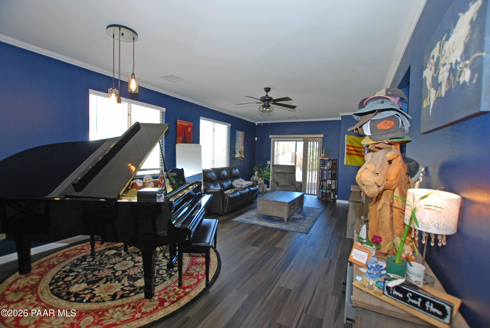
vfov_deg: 77.5
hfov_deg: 100.3
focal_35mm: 15
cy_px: 164
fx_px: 204
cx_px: 245
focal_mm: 10
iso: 200
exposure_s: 1/60
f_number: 4
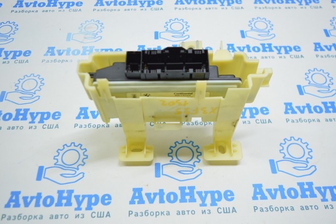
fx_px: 322
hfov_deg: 55.1
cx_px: 168
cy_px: 112
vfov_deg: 38.3
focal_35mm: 34
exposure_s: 1/50
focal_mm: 23
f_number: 3.8
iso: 400
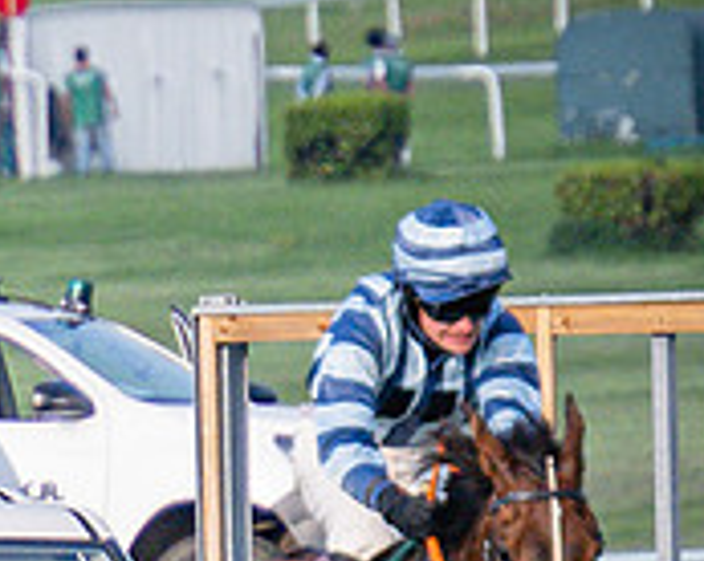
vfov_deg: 0.6
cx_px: -676
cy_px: 551
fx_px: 52072
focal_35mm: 2502
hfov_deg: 0.8
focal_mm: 210
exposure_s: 1/2000
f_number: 4
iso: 400
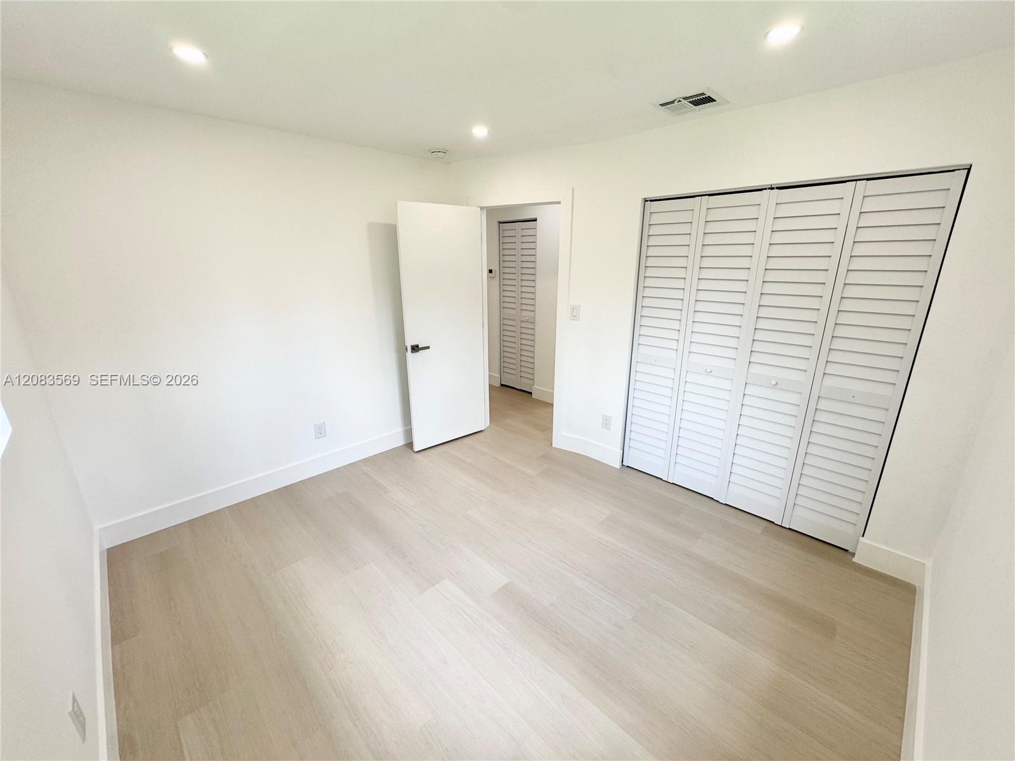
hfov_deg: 102.1
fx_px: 411
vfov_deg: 85.7
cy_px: 380
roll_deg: +0.1
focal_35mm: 14
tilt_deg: -17.4
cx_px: 508
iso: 40
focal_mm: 2.22
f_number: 2.2
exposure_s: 1/121
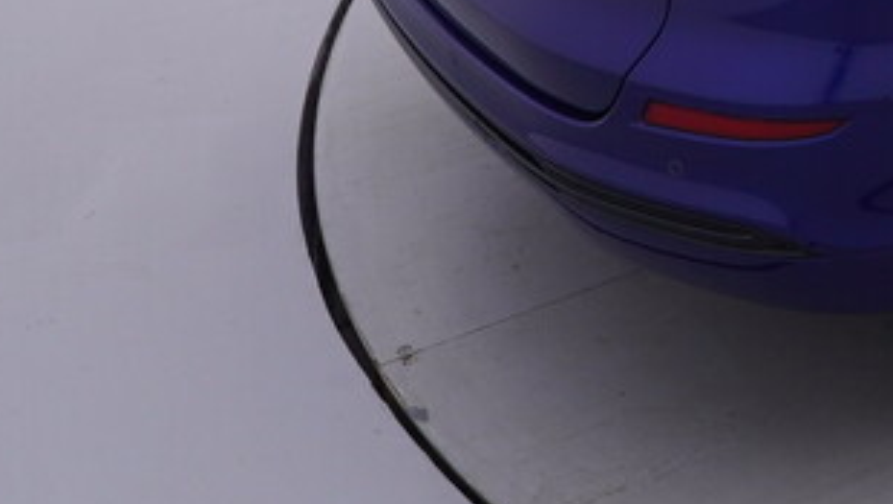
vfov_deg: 10.5
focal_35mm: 109
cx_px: 1570
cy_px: -377
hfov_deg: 16.6
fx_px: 2593
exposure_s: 1/80
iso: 200
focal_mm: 15
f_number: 5
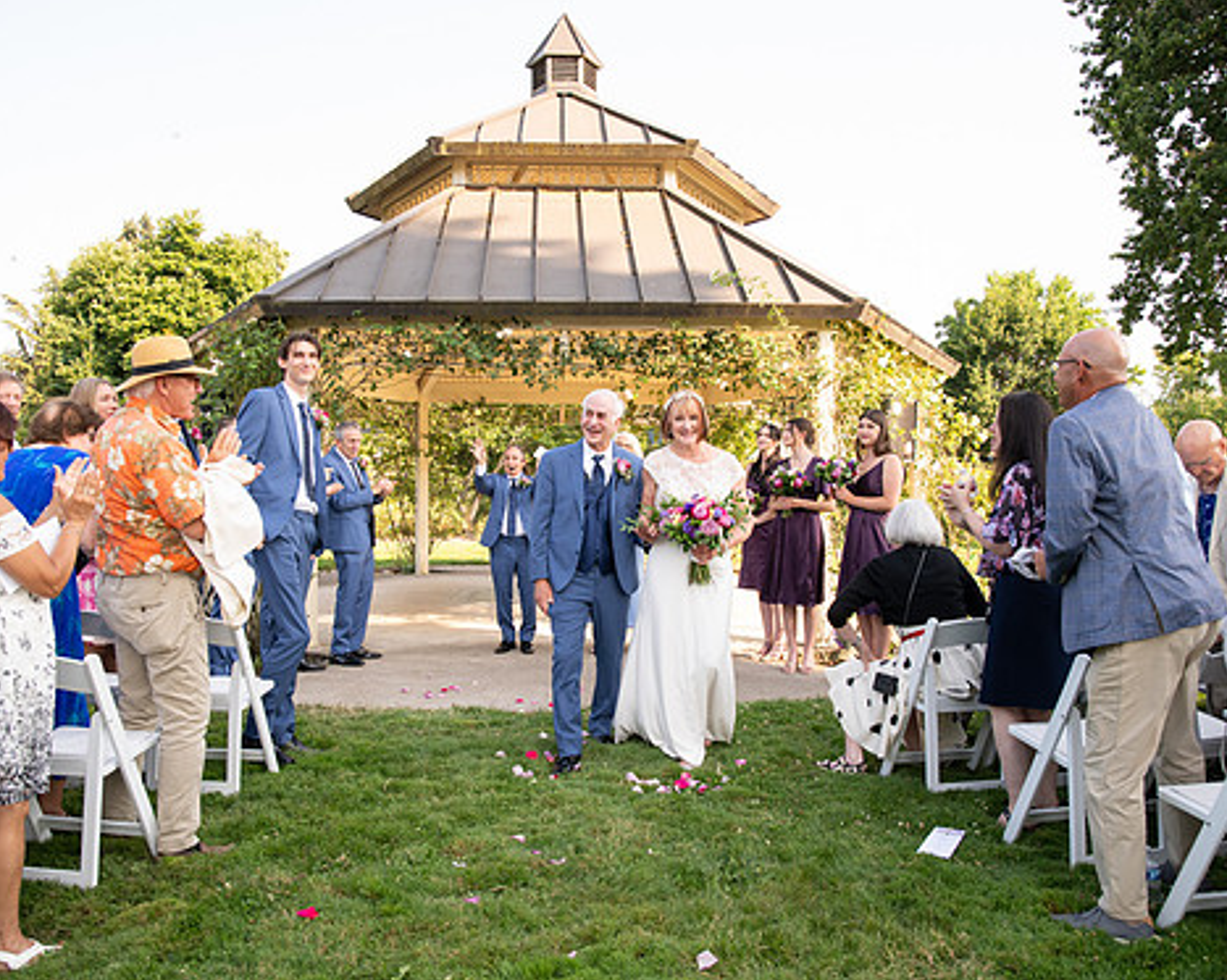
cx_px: 602
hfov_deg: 62.2
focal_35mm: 28
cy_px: 503
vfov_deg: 51.5
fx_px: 1016
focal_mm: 24
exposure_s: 1/400
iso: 640
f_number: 5.6
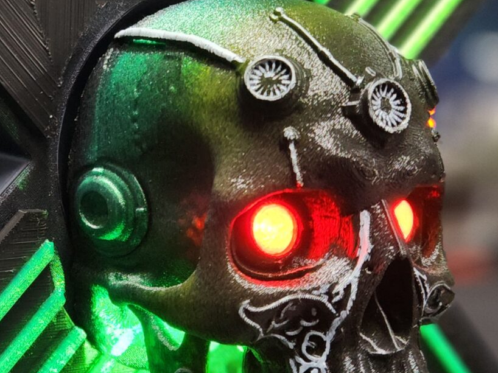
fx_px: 1036
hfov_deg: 26.0
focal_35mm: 72
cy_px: 154
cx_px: 29
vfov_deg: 20.4
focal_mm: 5.4
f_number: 1.8
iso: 500
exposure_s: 1/40
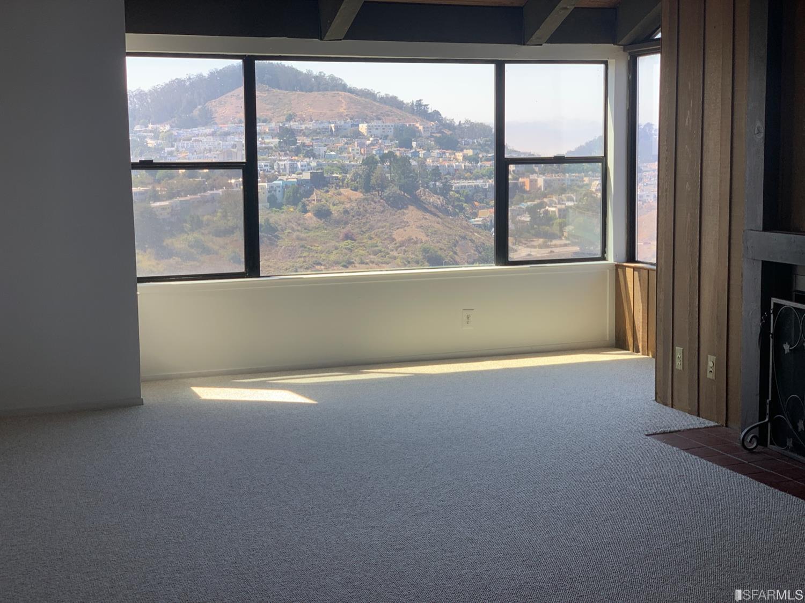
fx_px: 1209
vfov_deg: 28.0
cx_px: 402
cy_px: 302
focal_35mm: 52
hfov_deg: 36.8
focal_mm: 6
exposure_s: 1/188
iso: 16
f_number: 2.4
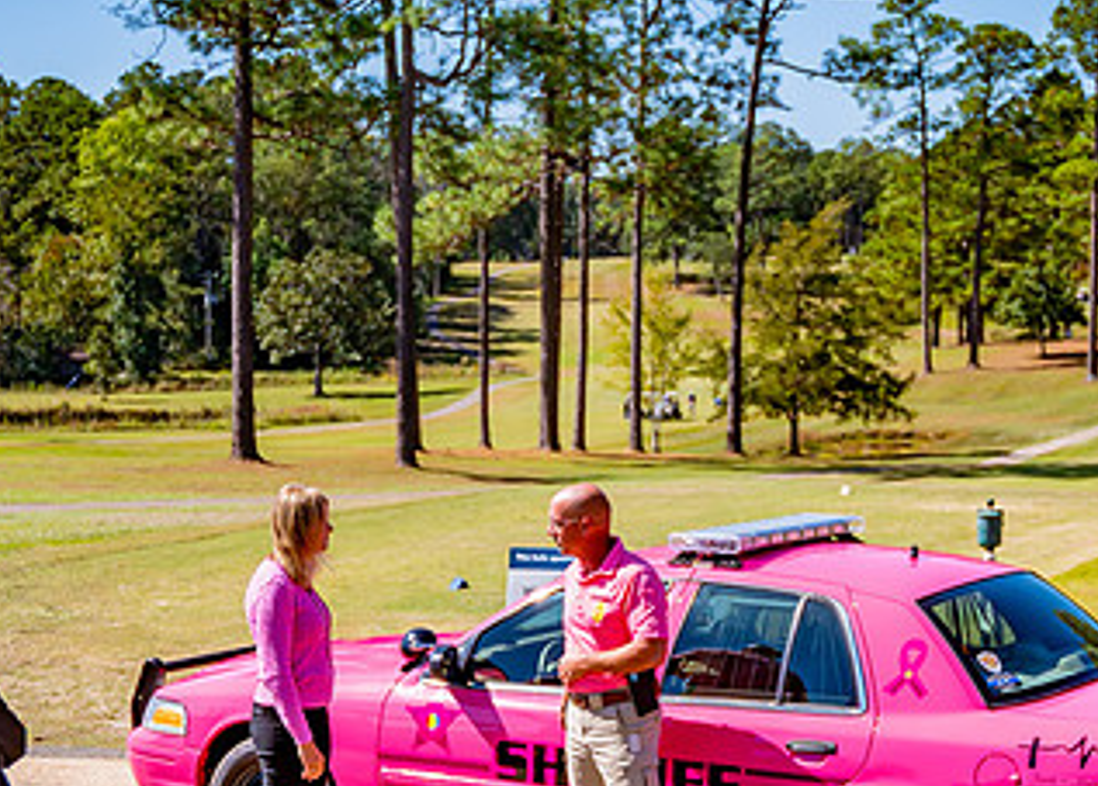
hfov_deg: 26.0
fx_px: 2372
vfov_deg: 18.6
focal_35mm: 76
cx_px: 672
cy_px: 650
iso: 125
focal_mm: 36
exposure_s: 1/5000
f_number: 2.8
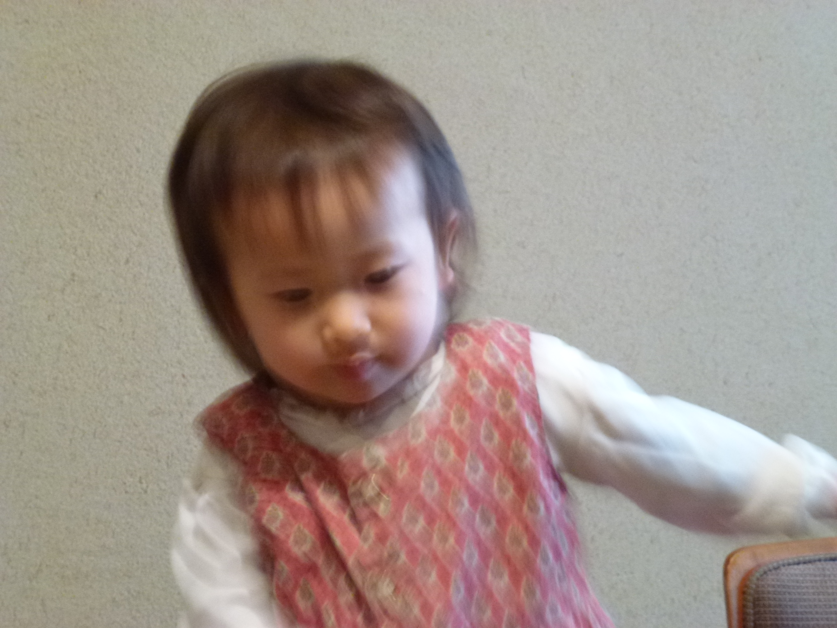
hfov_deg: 18.9
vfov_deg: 14.2
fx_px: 2515
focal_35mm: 104
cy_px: 314
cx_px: 418
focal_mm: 18.7
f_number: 5
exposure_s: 1/4
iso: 320
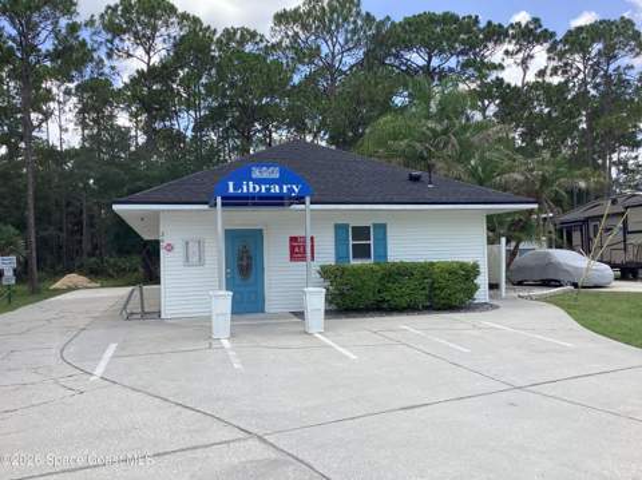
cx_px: 321
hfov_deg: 58.4
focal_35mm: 31
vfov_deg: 45.4
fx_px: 574
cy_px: 240
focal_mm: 3.3
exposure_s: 1/652
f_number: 2.4
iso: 25
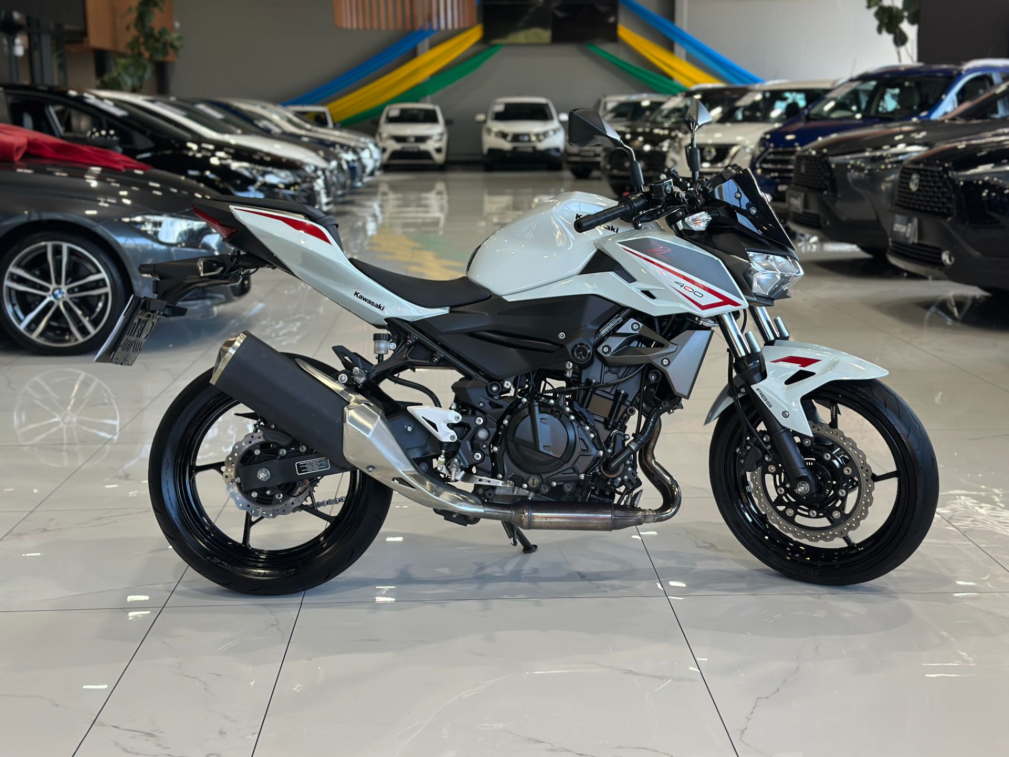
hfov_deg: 39.7
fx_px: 1399
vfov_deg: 30.3
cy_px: 378
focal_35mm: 48
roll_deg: +0.4
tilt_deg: -10.9
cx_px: 504
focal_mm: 6.86
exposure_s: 1/170
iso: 125
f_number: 1.78
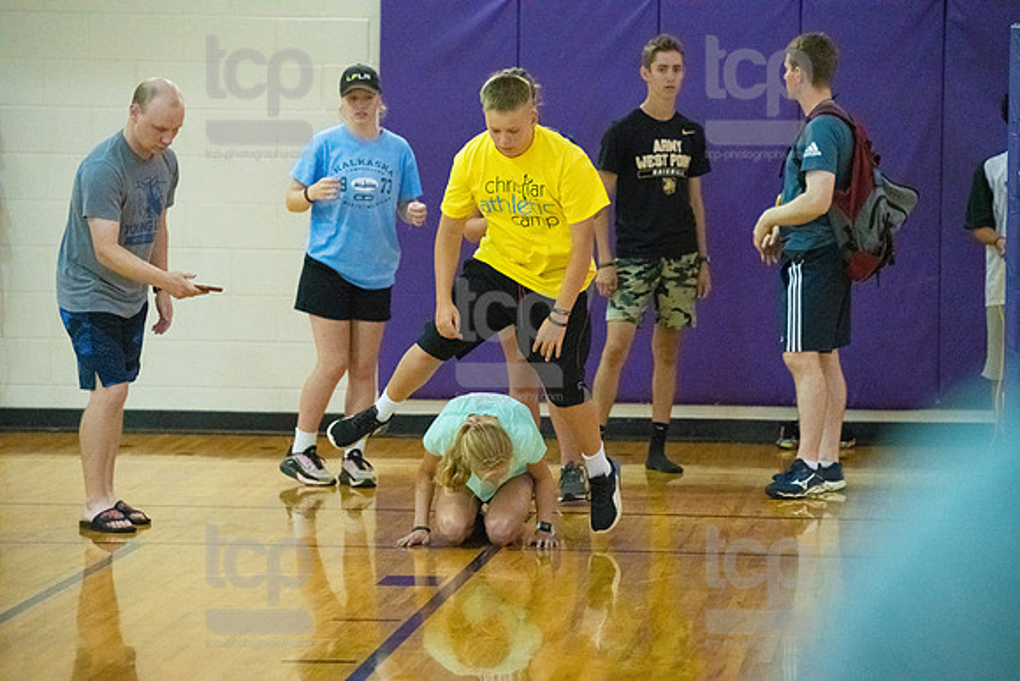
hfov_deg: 12.4
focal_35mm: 165
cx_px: 510
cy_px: 340
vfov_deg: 8.3
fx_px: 4676
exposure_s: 1/640
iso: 6400
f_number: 4.5
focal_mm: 165
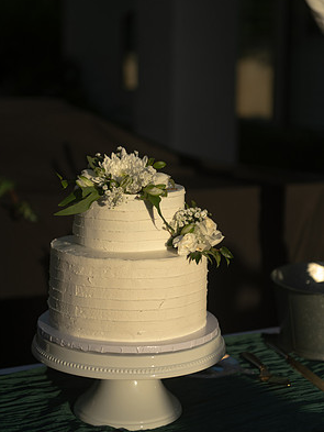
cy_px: 222
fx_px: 960
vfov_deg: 25.3
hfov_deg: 19.1
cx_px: 161
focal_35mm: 77
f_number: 2.8
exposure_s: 1/8000
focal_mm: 70
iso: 400
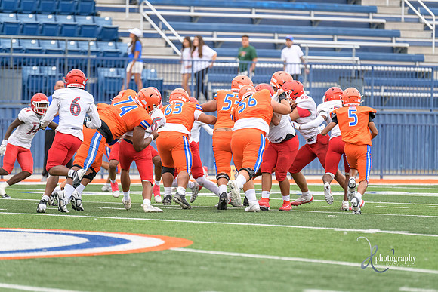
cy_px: 146
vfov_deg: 4.6
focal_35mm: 300
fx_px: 3651
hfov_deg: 6.9
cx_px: 219
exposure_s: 1/1000
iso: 720
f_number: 3.5
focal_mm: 300
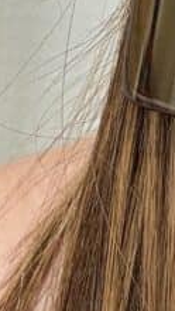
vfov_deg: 13.6
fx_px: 1252
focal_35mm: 152
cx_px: 64
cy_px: -85
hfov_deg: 8.0
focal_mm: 2.69
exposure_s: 1/50
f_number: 1.9
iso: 50
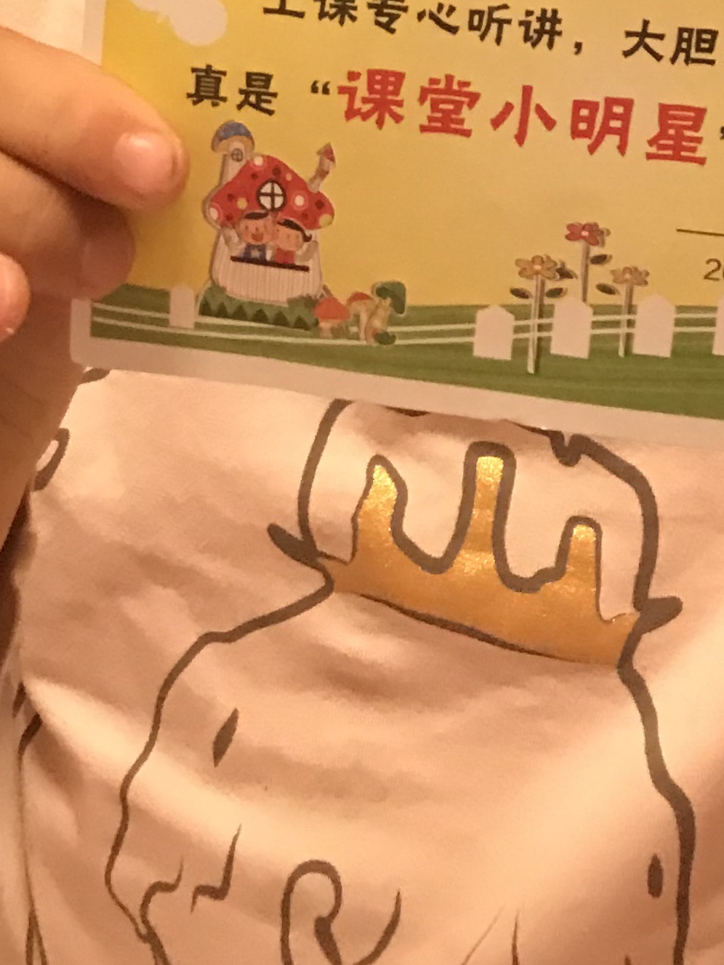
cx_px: 578
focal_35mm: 85
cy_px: -441
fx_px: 2370
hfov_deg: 17.2
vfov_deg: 20.1
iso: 100
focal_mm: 3.99
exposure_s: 1/9
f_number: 1.8
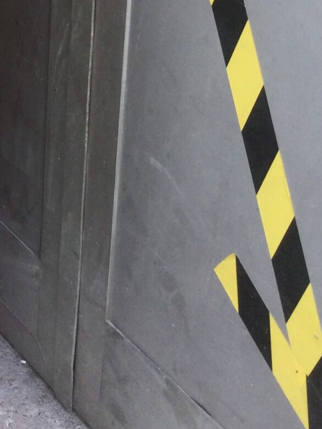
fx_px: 1264
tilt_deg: -20.4
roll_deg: +1.6
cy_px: -128
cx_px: -177
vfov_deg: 18.0
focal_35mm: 102
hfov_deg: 13.6
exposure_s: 1/50
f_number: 2.4
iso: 25
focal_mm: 3.3
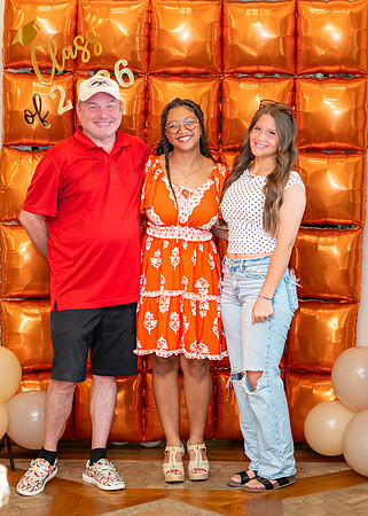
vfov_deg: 23.7
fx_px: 1229
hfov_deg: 17.0
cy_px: 269
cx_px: 203
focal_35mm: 84
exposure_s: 1/400
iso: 1000
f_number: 1.2
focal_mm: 50
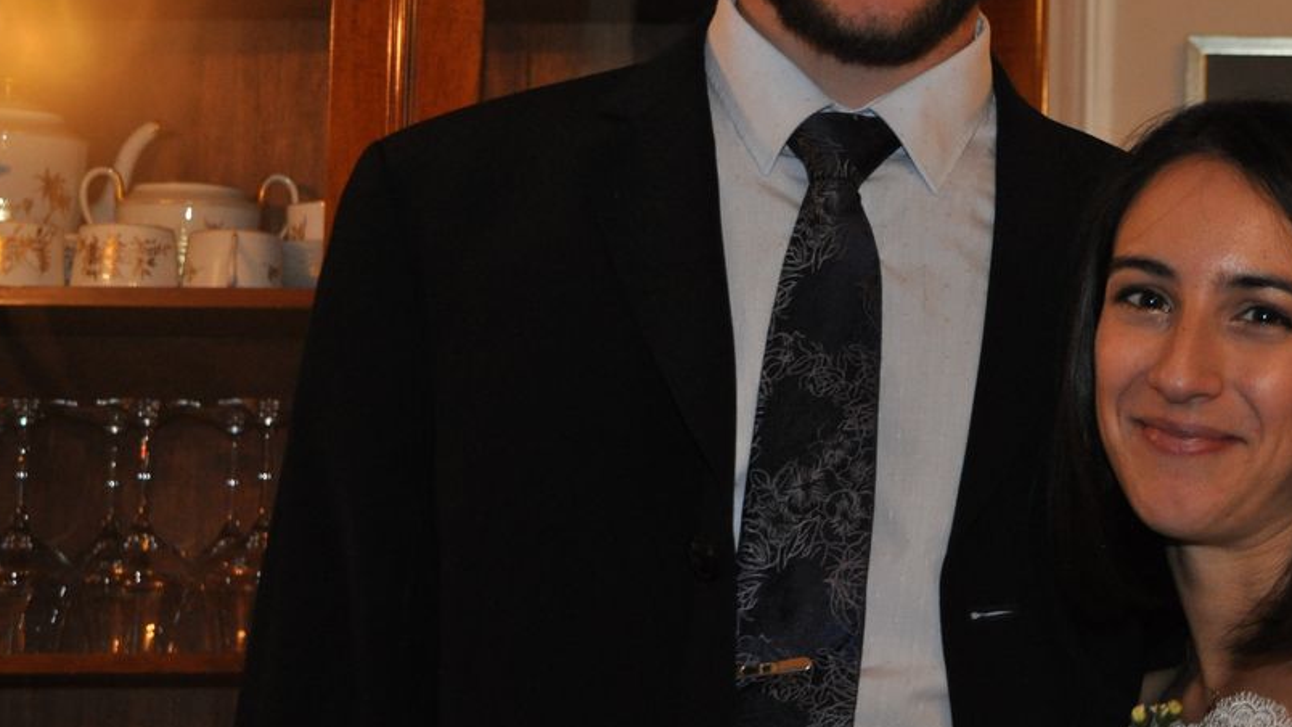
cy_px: 84
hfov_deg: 14.3
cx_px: 874
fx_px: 5138
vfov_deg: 8.1
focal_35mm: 150
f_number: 5
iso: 800
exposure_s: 1/60
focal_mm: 60
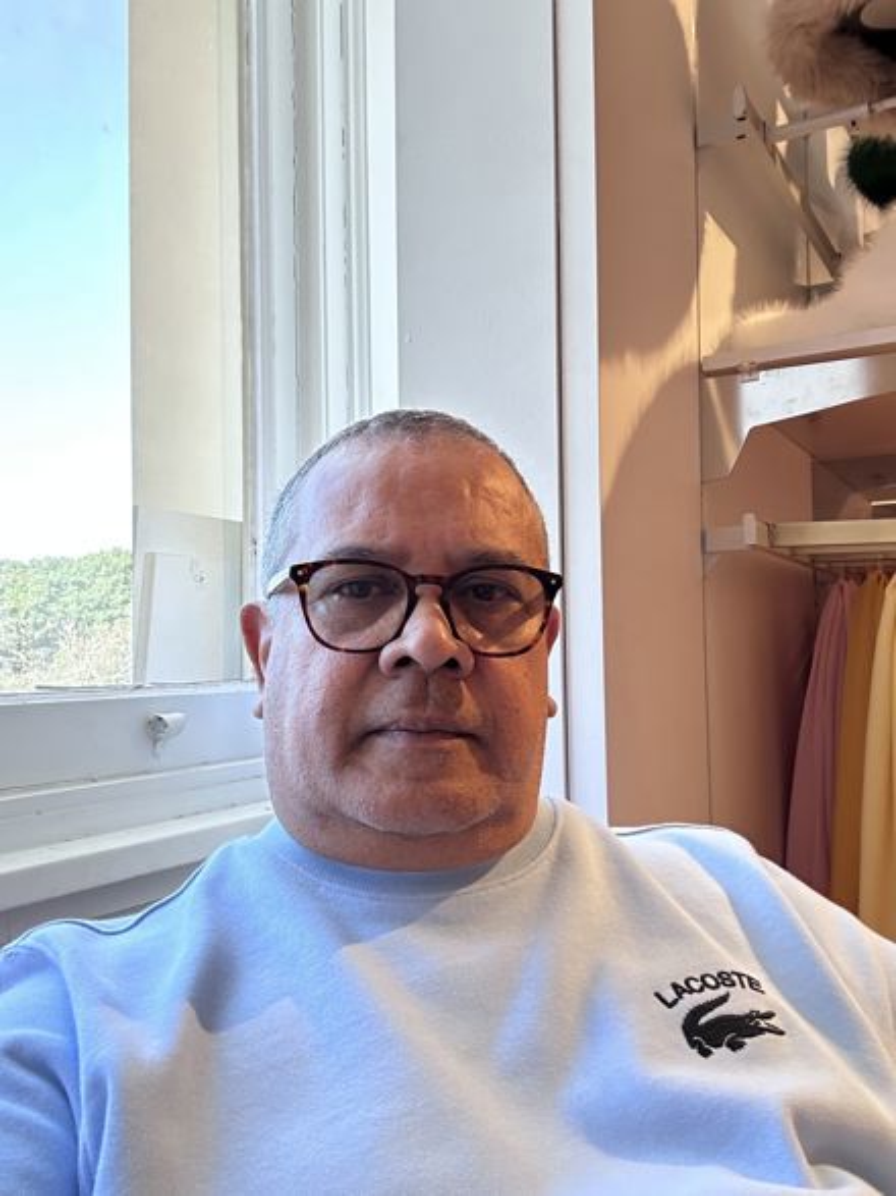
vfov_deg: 60.0
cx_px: 448
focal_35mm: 30
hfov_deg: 46.8
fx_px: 1036
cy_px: 598
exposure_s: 1/50
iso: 80
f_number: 1.9
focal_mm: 2.69
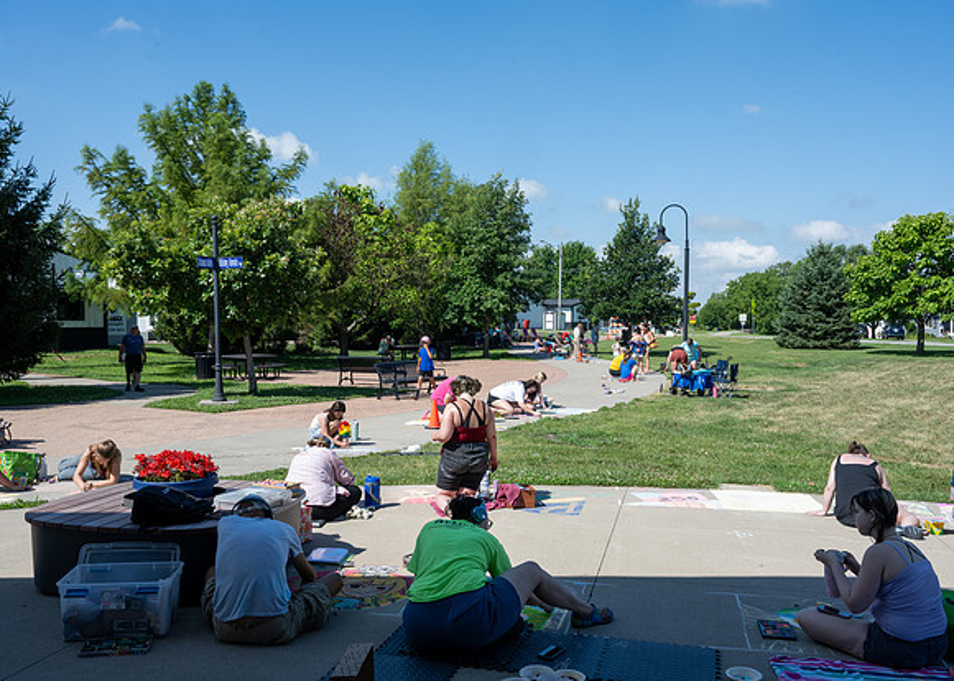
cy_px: 340
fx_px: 852
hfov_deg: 58.5
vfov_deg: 43.6
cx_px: 492
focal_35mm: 31
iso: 200
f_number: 11
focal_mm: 30
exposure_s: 1/200
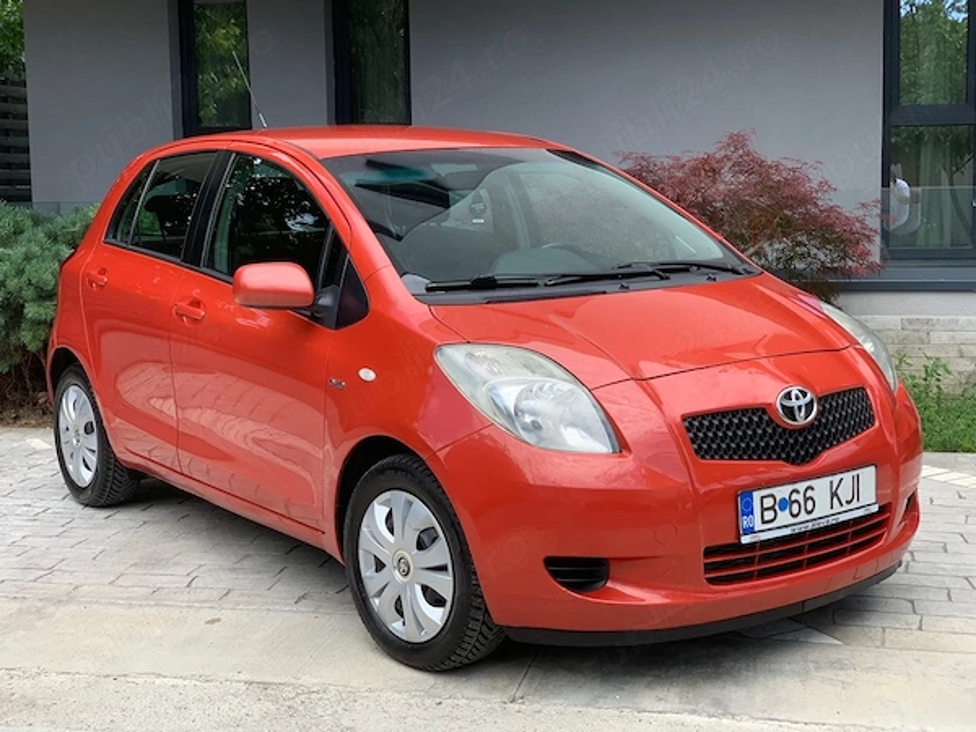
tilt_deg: -7.0
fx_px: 1466
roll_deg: +1.2
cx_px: 488
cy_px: 366
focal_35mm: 52
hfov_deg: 36.8
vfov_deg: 28.0
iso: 16
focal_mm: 6
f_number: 2.4
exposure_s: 1/294
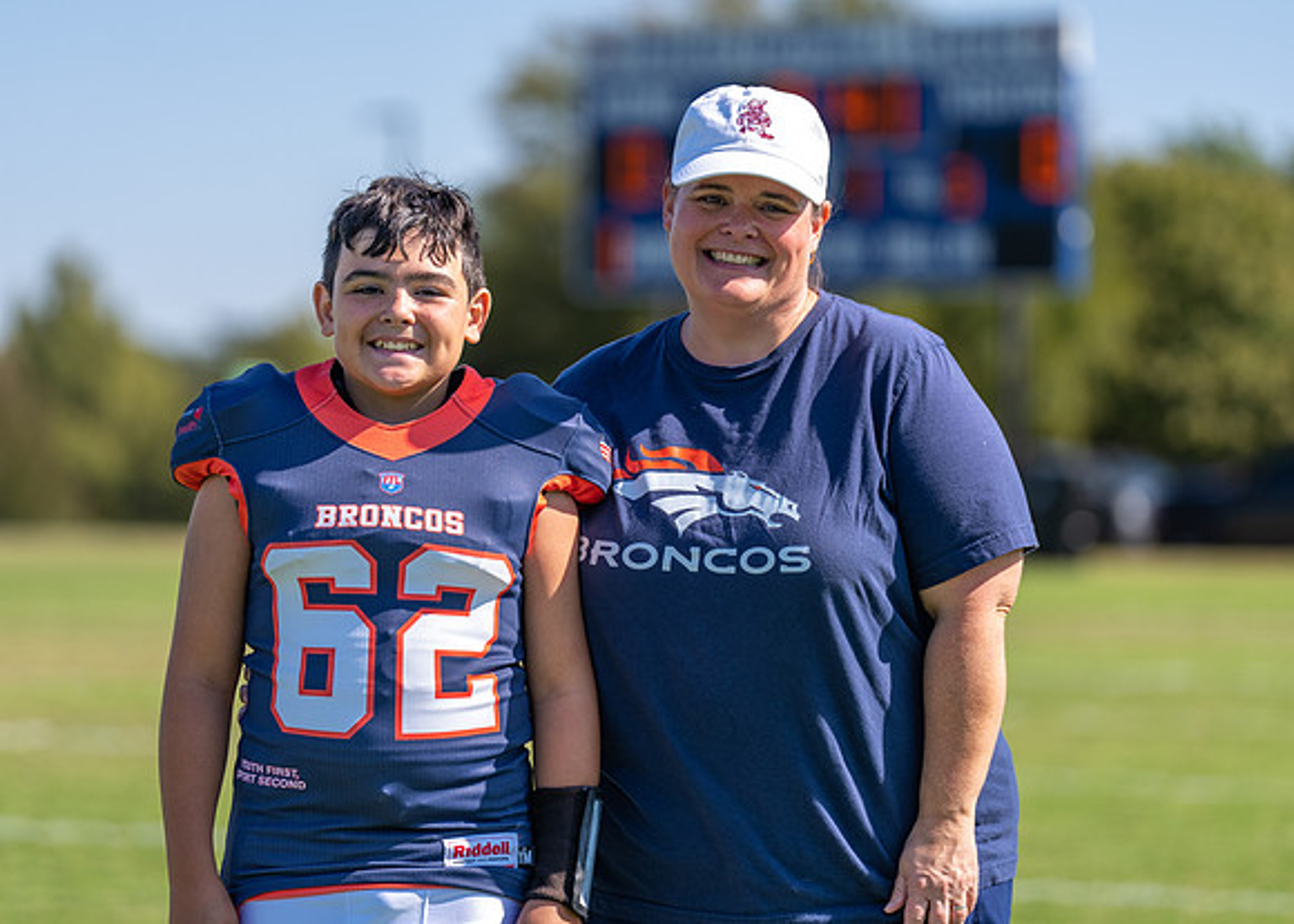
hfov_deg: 11.8
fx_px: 6279
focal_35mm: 171
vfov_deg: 8.4
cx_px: 615
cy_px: 482
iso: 100
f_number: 2.8
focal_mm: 144
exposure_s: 1/1250
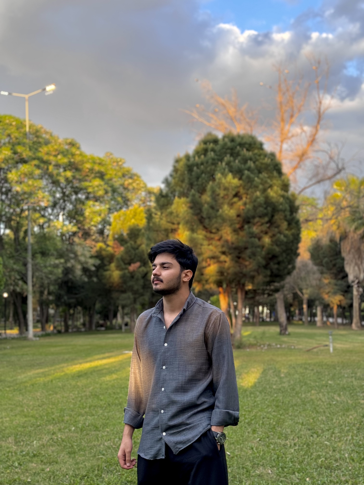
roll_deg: +0.5
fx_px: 673
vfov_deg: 39.7
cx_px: 182
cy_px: 242
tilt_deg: +6.2
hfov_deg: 30.3
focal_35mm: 48
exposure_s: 1/217
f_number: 1.78
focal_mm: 6.76
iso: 50
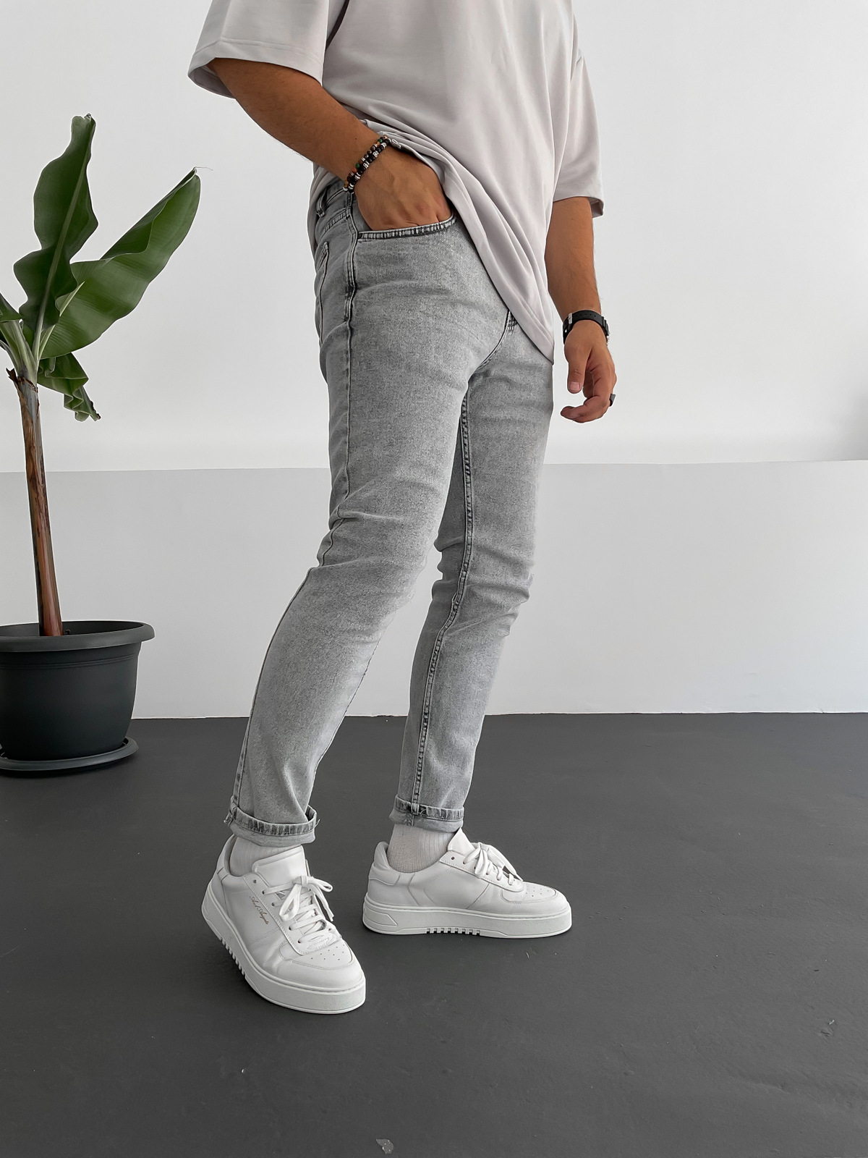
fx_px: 970
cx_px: 434
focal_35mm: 29
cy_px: 579
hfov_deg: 48.2
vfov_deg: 61.7
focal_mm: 3
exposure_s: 1/120
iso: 25
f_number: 1.8
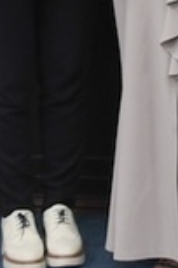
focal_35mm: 220
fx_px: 1639
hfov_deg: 6.1
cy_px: -245
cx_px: 264
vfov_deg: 8.9
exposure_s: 1/125
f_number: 3.5
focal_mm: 22
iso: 1000
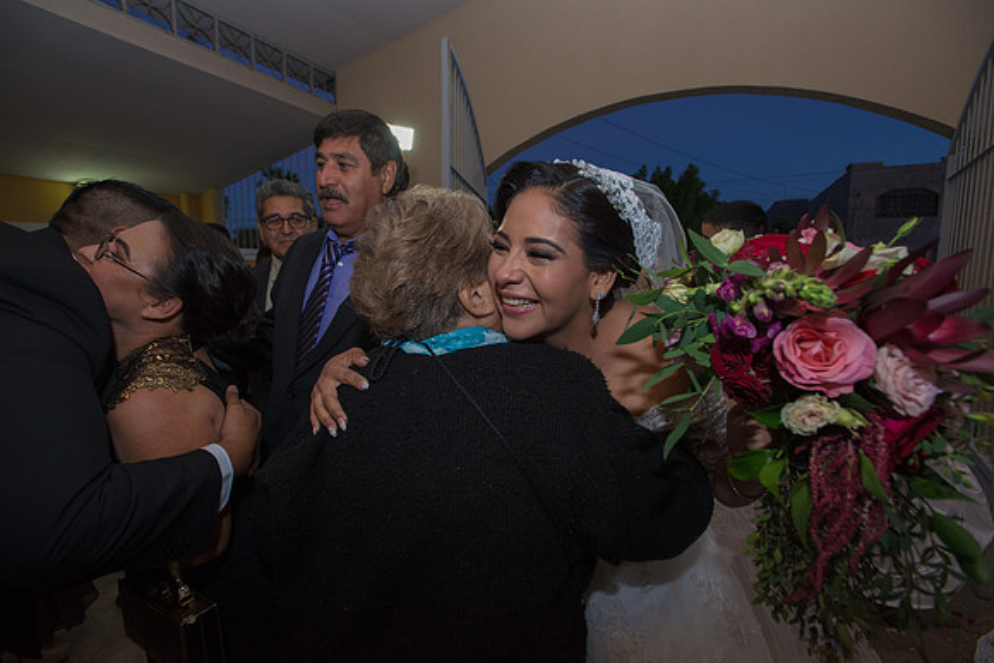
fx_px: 469
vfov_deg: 70.5
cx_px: 497
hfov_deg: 93.3
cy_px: 332
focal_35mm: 17
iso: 1600
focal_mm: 17
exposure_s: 1/100
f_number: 3.5
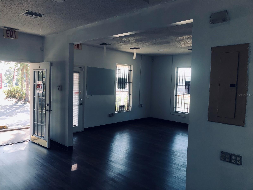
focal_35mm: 28
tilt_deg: -4.0
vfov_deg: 49.7
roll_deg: -0.6
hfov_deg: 63.4
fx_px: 205
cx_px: 126
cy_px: 95
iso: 25
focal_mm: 4
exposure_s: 1/120
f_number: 1.8
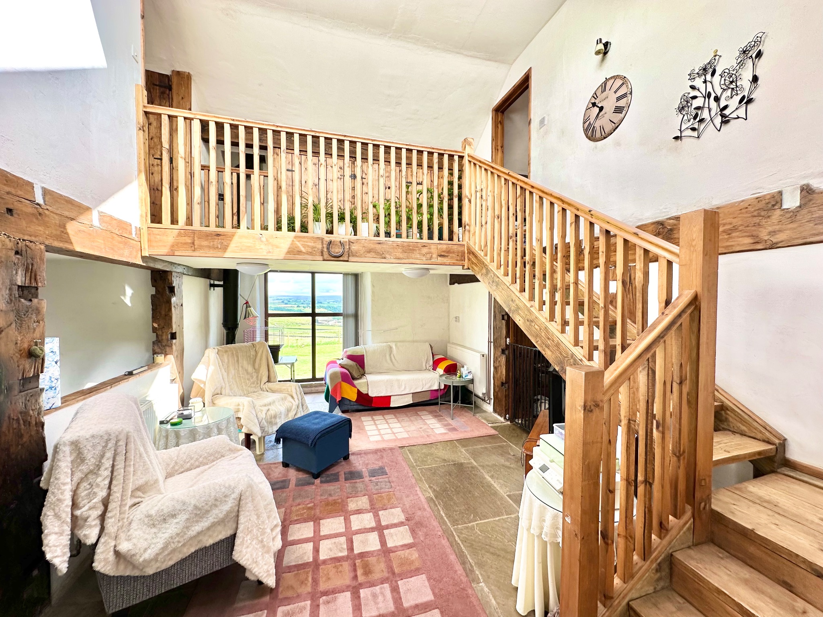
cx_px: 412
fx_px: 333
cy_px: 308
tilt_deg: -1.8
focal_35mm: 14
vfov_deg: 85.7
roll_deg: +0.4
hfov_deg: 102.1
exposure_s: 1/153
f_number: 2.2
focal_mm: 2.22
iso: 40
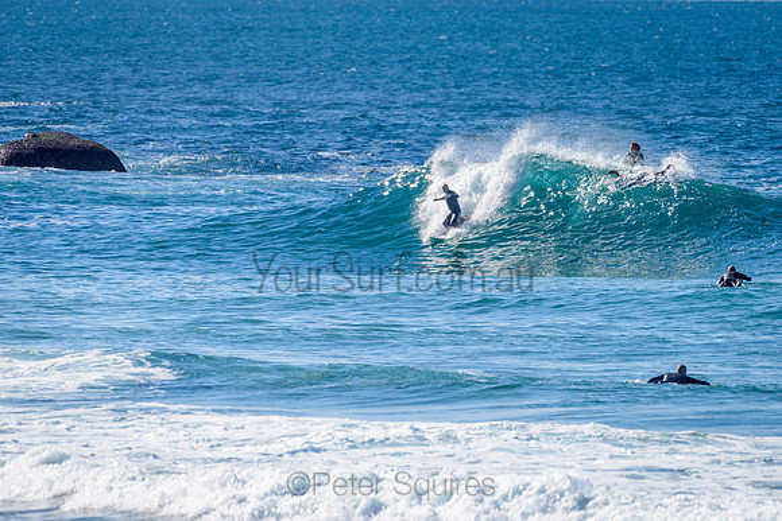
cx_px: 451
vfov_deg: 2.2
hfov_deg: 3.4
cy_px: 201
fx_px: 13324
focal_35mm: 613
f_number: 5.6
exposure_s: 1/4000
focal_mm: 500
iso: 250
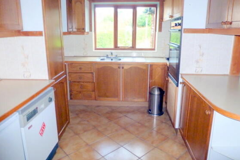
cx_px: 118
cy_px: 72
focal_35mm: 26
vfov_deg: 49.5
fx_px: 173
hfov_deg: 69.4
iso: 250
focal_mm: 4.3
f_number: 3.3
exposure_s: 1/60
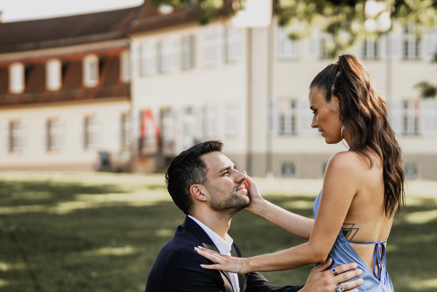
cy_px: 238
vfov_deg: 14.5
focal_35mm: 94
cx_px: 338
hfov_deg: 21.5
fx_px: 1141
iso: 100
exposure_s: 1/1000
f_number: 1.8
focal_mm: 50
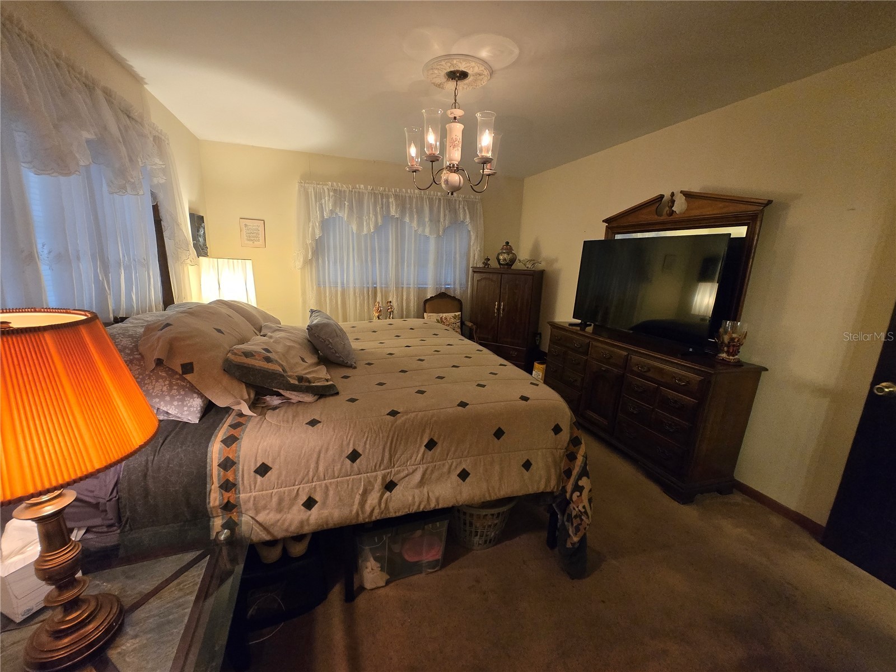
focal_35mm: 13
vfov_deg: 89.9
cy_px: 336
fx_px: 336
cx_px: 448
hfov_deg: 106.2
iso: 400
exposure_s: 1/60
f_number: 2.2
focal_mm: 1.7
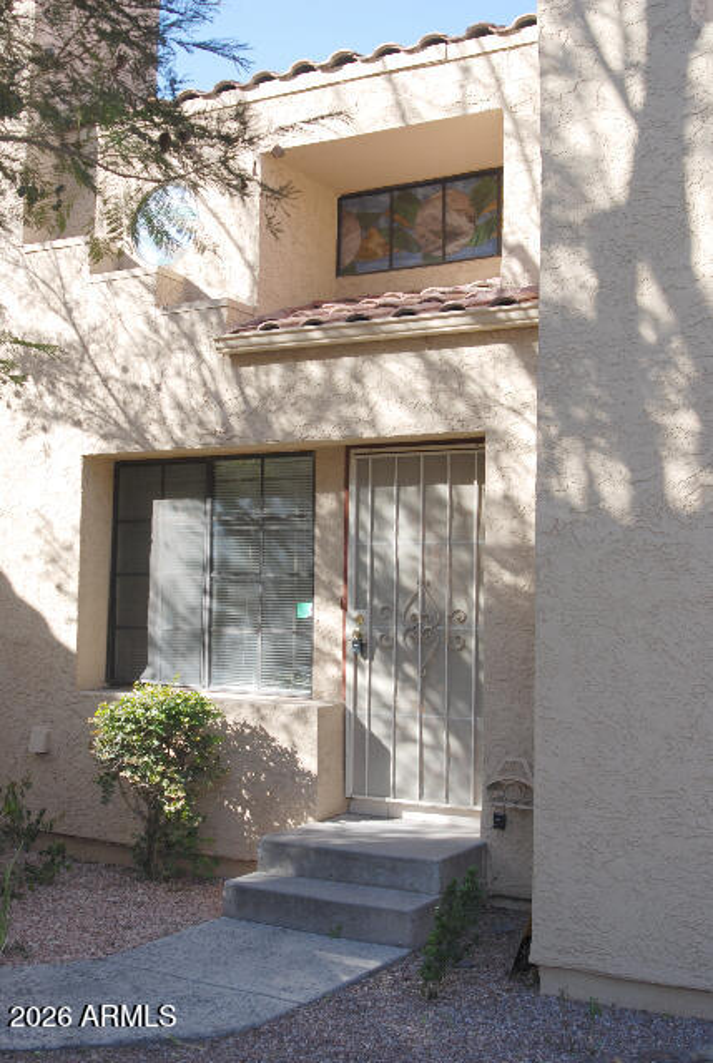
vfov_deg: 46.3
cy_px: 532
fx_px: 1243
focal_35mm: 42
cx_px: 356
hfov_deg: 32.0
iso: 100
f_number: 5.6
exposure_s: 1/125
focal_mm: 28
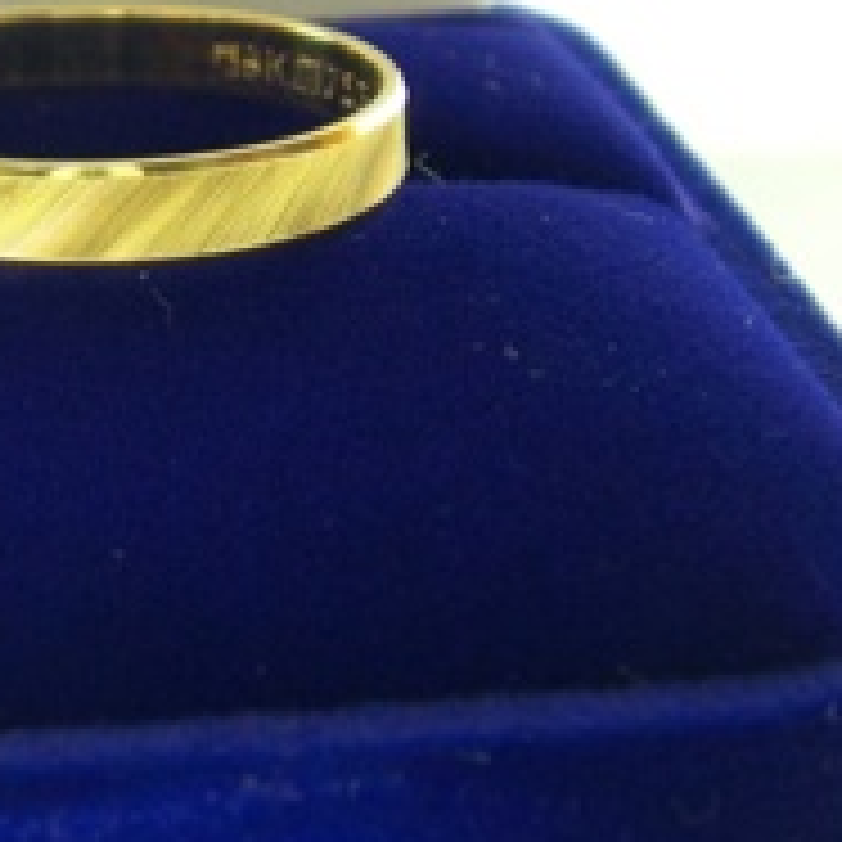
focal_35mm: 85
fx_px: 2339
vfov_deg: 20.0
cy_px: 77
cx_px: 9
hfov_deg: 19.8
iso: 64
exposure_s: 8
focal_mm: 6.3
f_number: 3.9
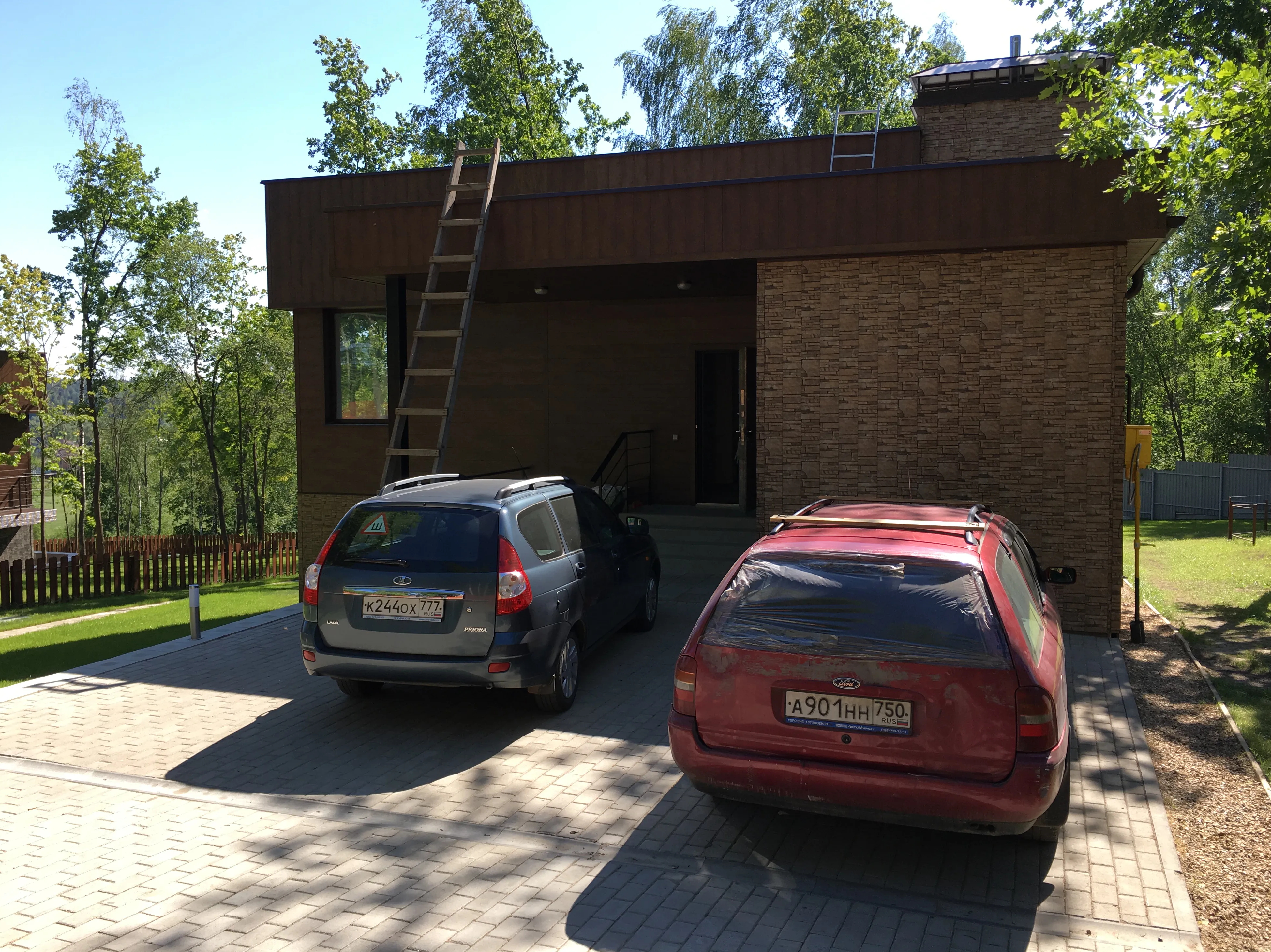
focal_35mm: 30
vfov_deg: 46.8
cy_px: 466
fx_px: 1101
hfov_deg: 60.0
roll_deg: -0.2
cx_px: 644
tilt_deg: -2.8
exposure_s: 1/545
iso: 25
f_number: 2.2
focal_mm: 4.15
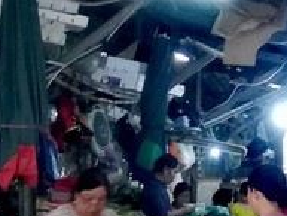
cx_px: 15
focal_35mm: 149
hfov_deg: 13.1
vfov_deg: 9.7
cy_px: 302
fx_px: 1236
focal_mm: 3.81
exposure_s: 1/33.3
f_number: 2.2
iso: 250
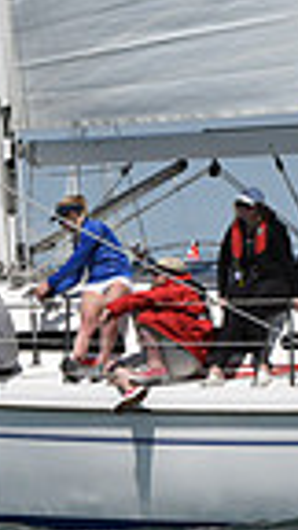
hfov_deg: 3.5
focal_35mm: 347
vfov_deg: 6.2
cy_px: 2
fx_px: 4875
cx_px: 213
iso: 320
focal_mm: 82
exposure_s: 1/800
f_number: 8
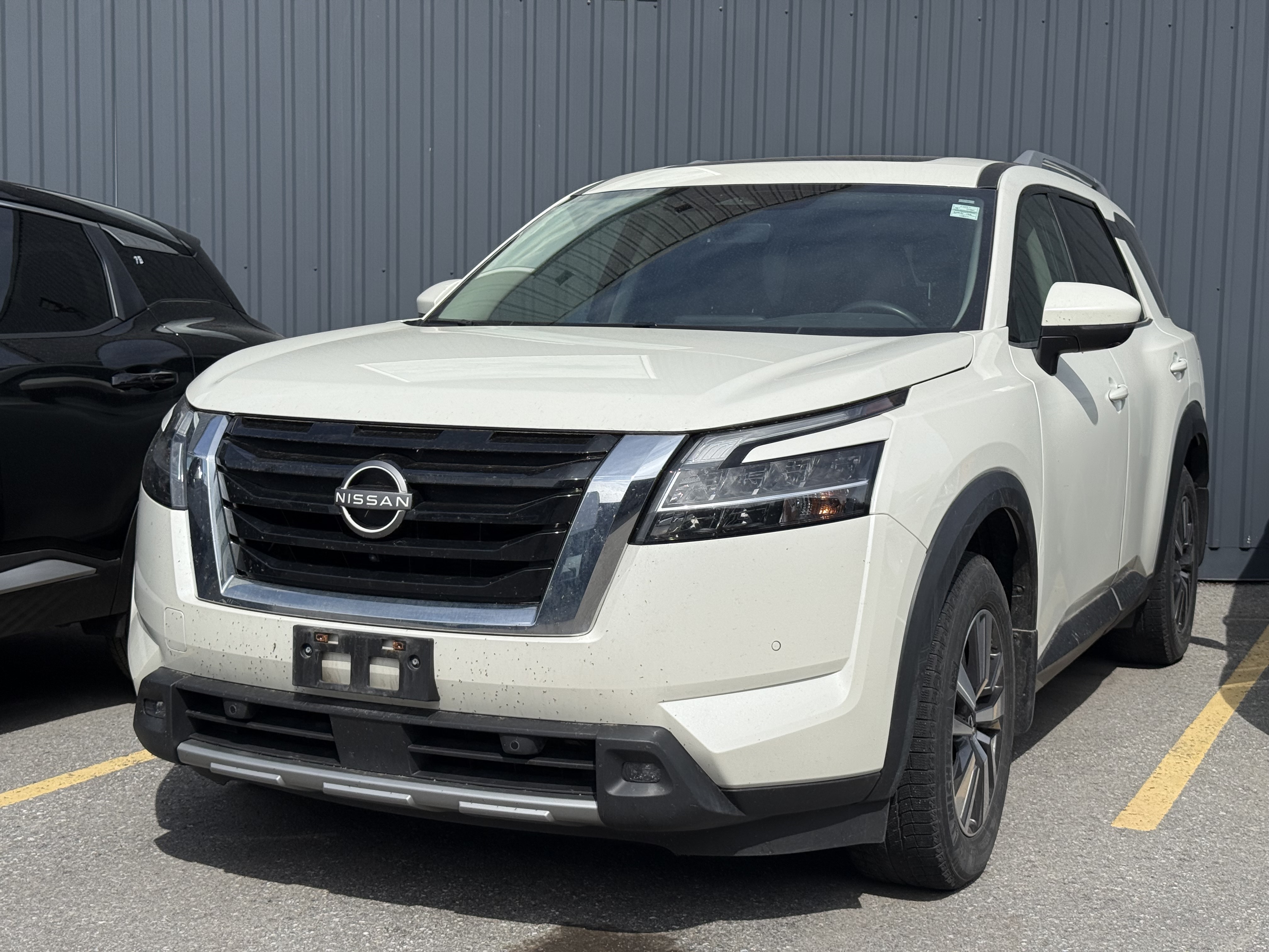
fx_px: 1760
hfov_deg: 39.7
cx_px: 634
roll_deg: -0.6
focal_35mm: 48
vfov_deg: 30.3
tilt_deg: -4.5
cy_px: 476
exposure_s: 1/8772
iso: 64
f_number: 1.78
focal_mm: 6.76
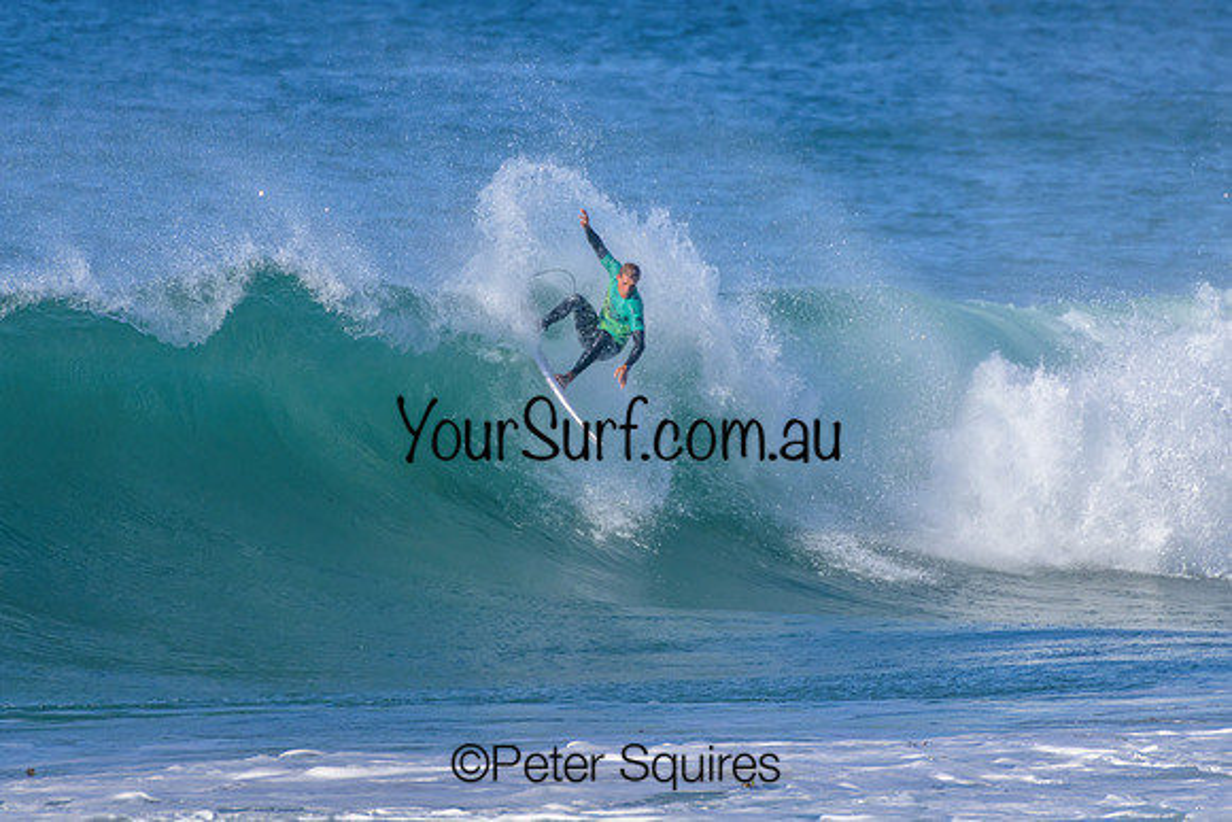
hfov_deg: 2.1
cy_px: 411
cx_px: 616
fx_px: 34229
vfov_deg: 1.4
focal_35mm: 1000
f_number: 11
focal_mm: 1000
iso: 1800
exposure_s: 1/3200
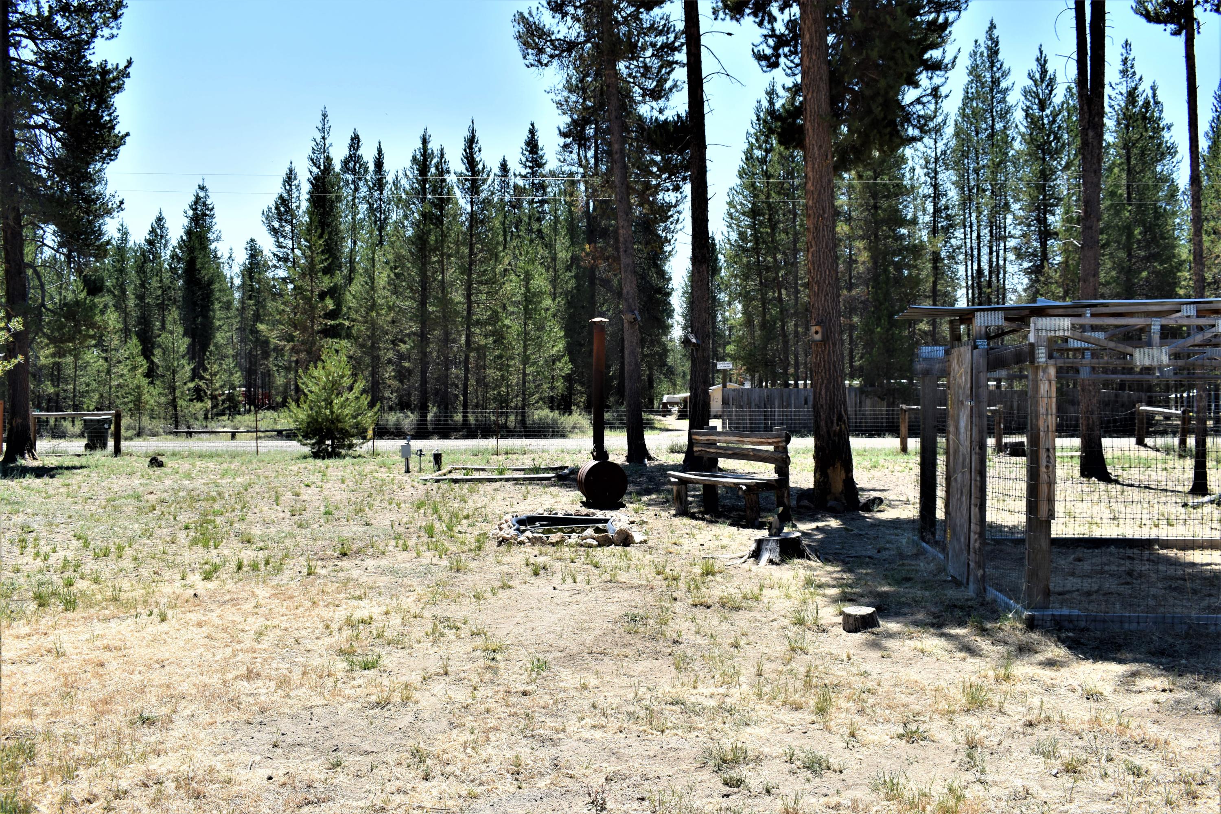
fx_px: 1017
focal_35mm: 30
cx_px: 610
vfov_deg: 43.6
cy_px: 407
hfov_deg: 61.9
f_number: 8
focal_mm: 20
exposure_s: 1/250
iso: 110
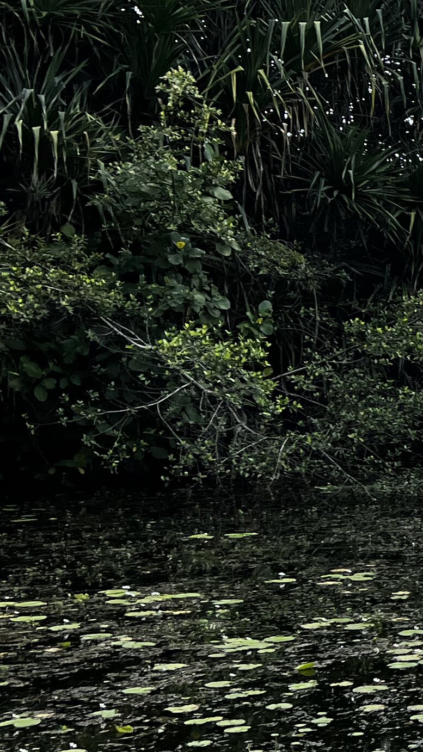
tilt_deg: -3.5
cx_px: 963
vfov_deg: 25.9
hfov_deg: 12.2
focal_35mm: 82
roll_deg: +0.5
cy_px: 432
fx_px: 1636
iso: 50
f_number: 1.5
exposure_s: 1/3704
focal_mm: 5.7
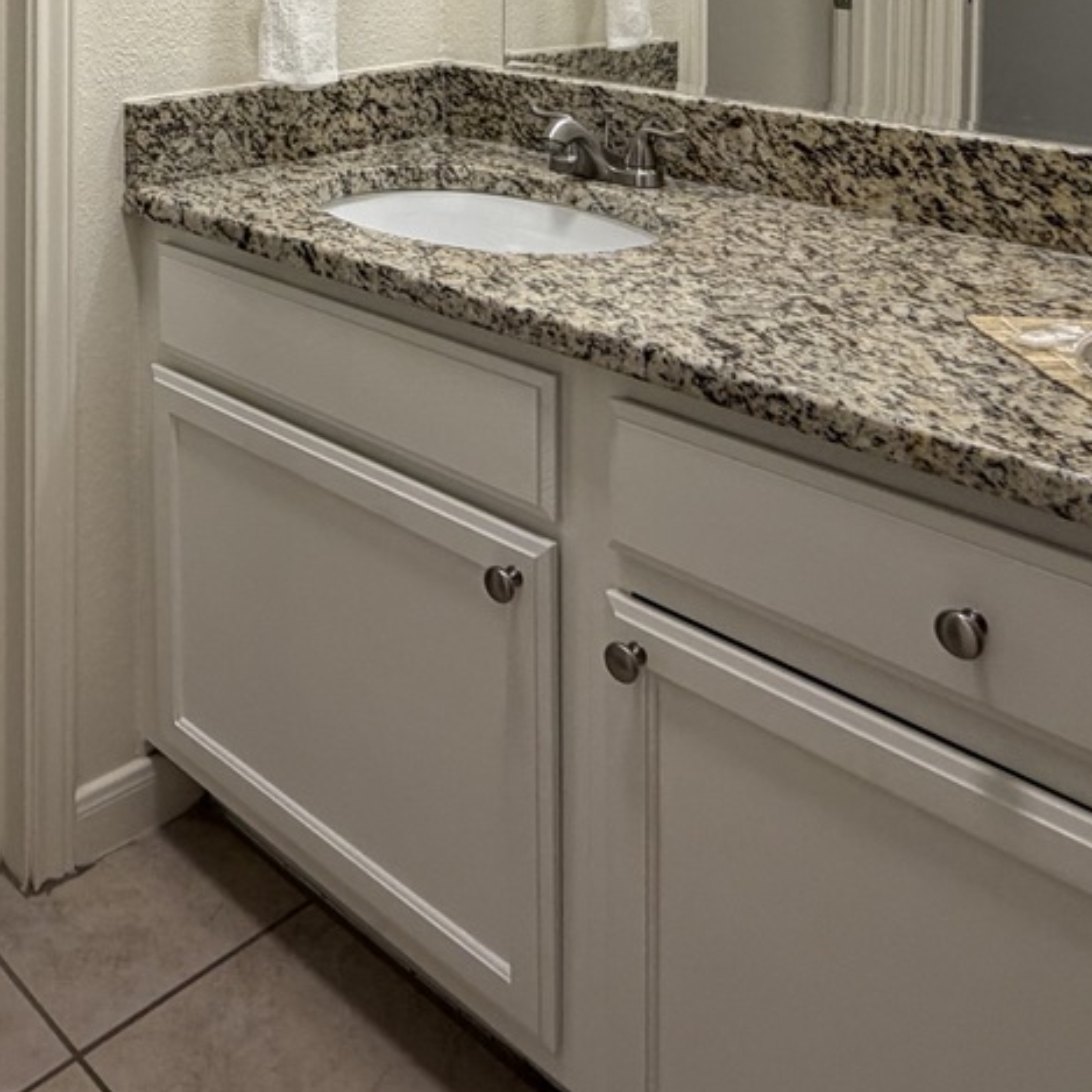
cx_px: 221
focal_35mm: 38
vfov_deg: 37.1
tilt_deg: -0.8
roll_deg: +1.0
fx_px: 1356
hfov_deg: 42.0
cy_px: -98
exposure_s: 1/120
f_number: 2.2
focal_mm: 2.22
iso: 125
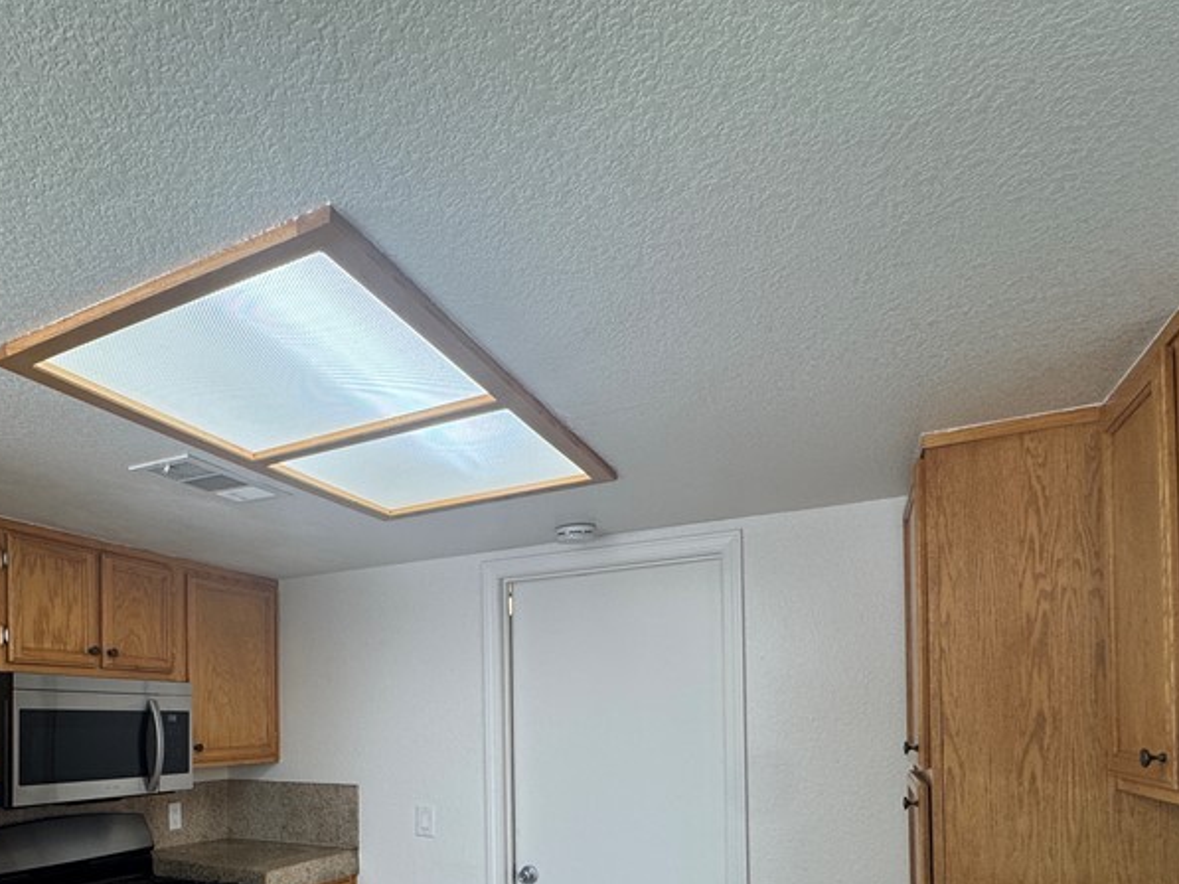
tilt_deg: +0.5
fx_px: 818
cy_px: 716
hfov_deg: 68.6
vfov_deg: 52.8
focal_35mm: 24
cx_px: 350
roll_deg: +0.1
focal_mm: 2.22
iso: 100
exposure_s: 1/120
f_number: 2.2
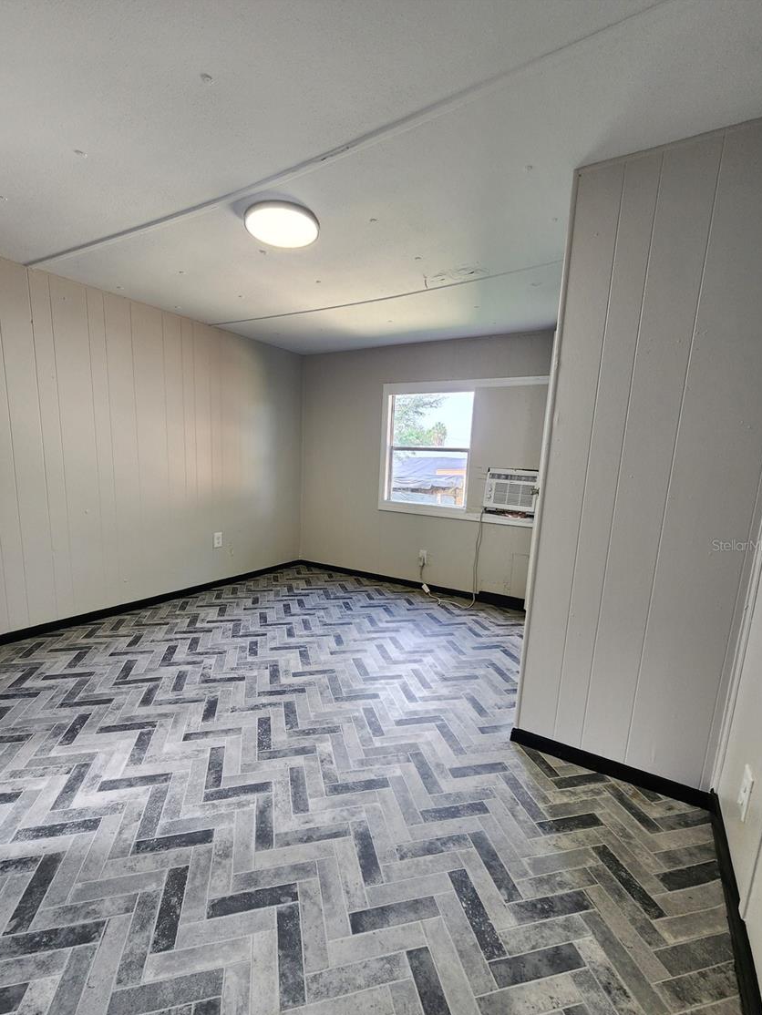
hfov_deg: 85.7
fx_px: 411
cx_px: 366
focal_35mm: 14
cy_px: 545
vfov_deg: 101.9
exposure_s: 1/60
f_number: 2.2
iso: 160
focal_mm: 2.2
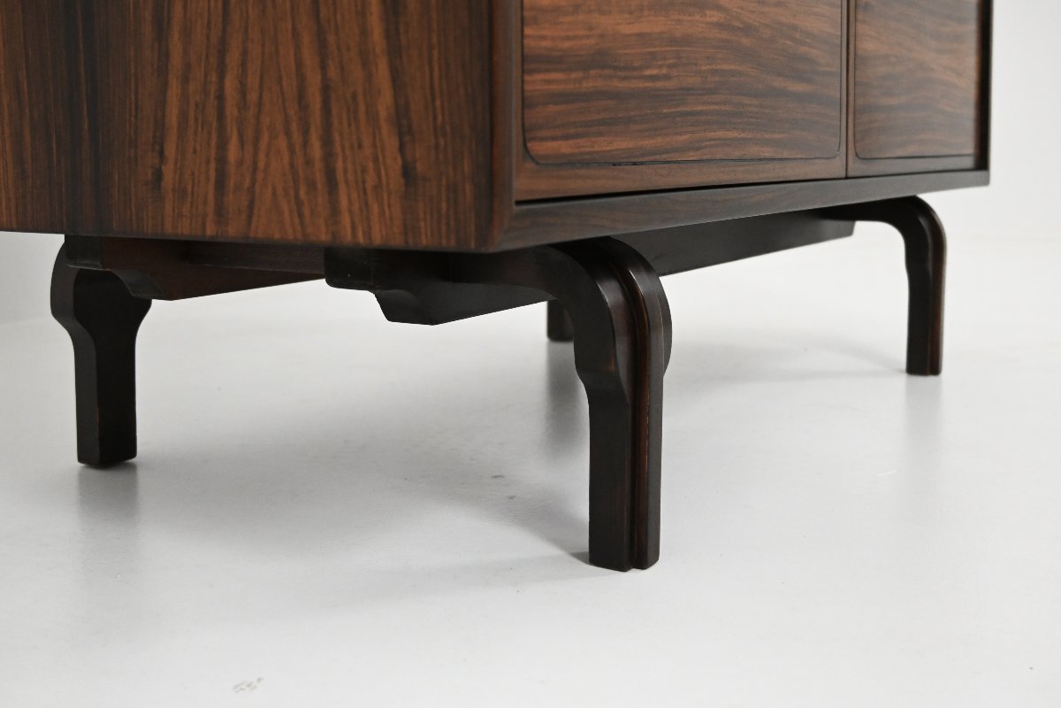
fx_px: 1083
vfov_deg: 36.2
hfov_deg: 52.2
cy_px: 354
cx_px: 530
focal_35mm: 37
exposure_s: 1/125
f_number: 3.8
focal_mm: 24.5
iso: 1600
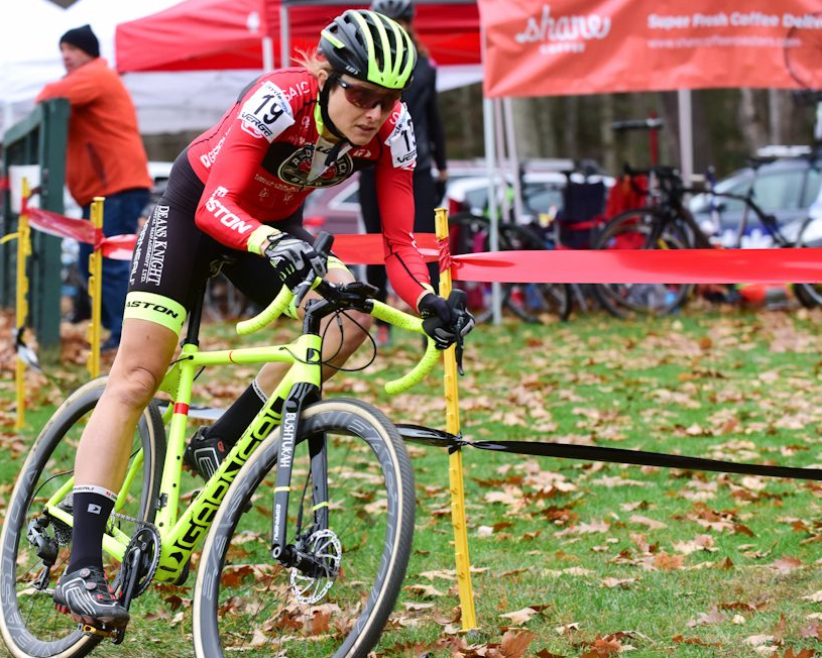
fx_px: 3698
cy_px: 334
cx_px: 265
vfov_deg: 10.2
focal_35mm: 152
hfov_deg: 12.7
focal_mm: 110
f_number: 2.8
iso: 1400
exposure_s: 1/1000
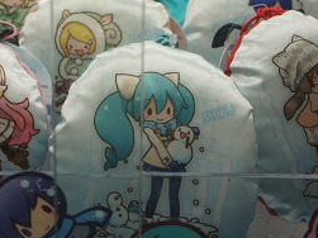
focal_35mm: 89
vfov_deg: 16.4
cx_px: 111
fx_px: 817
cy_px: 35
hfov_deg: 22.0
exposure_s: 1/125
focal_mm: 31
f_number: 6.3
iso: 200
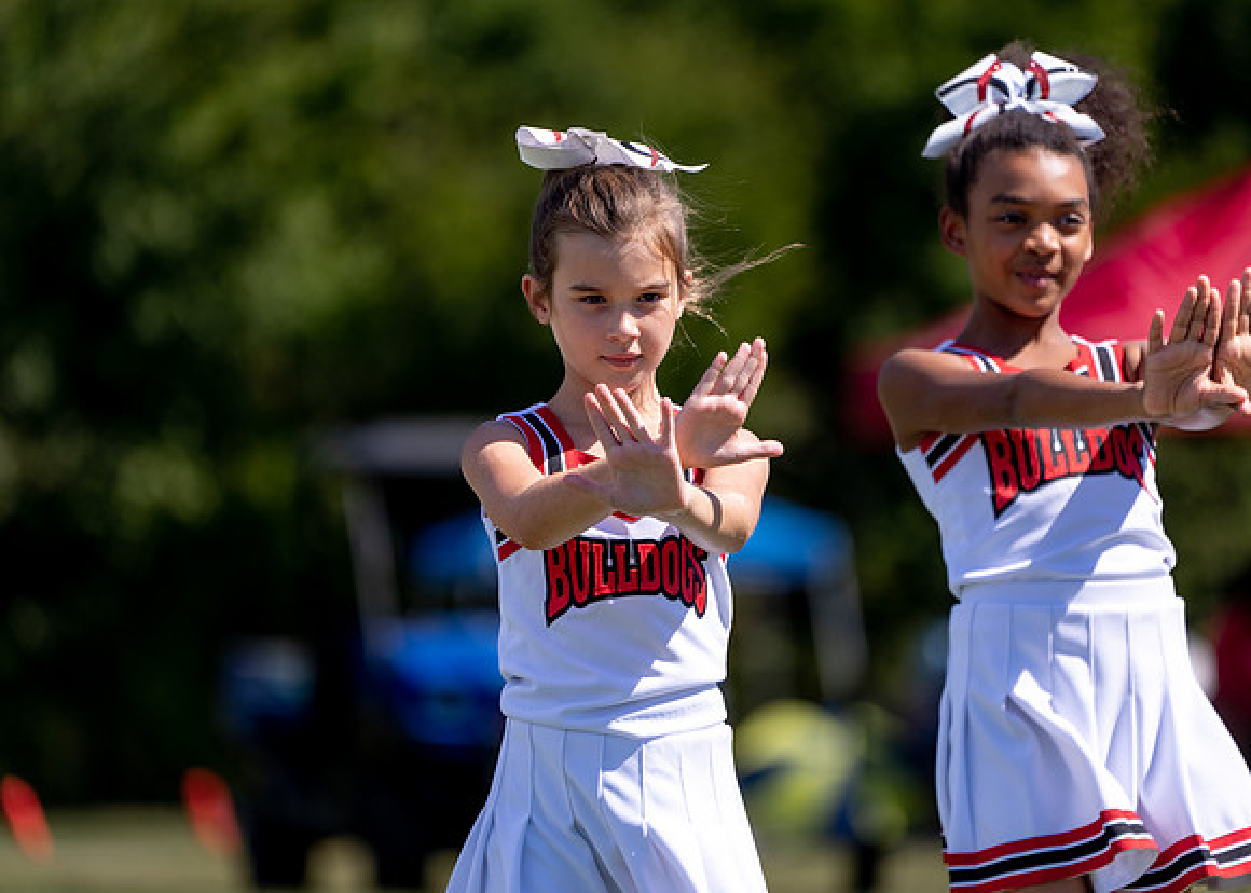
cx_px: 671
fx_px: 16501
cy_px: 425
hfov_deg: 4.3
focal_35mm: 465
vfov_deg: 3.1
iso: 200
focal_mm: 400
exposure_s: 1/1250
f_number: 5.6
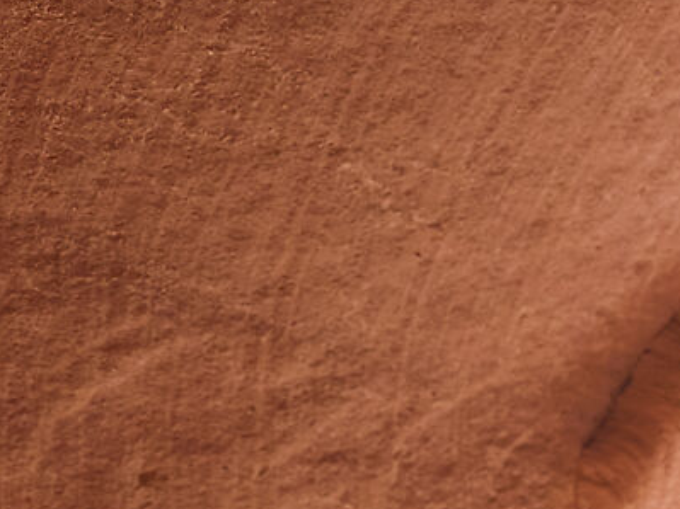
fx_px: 1591
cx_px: 1646
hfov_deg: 14.7
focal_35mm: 81
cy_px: 902
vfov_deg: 15.7
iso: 1100
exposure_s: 1/60
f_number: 5.6
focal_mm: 14
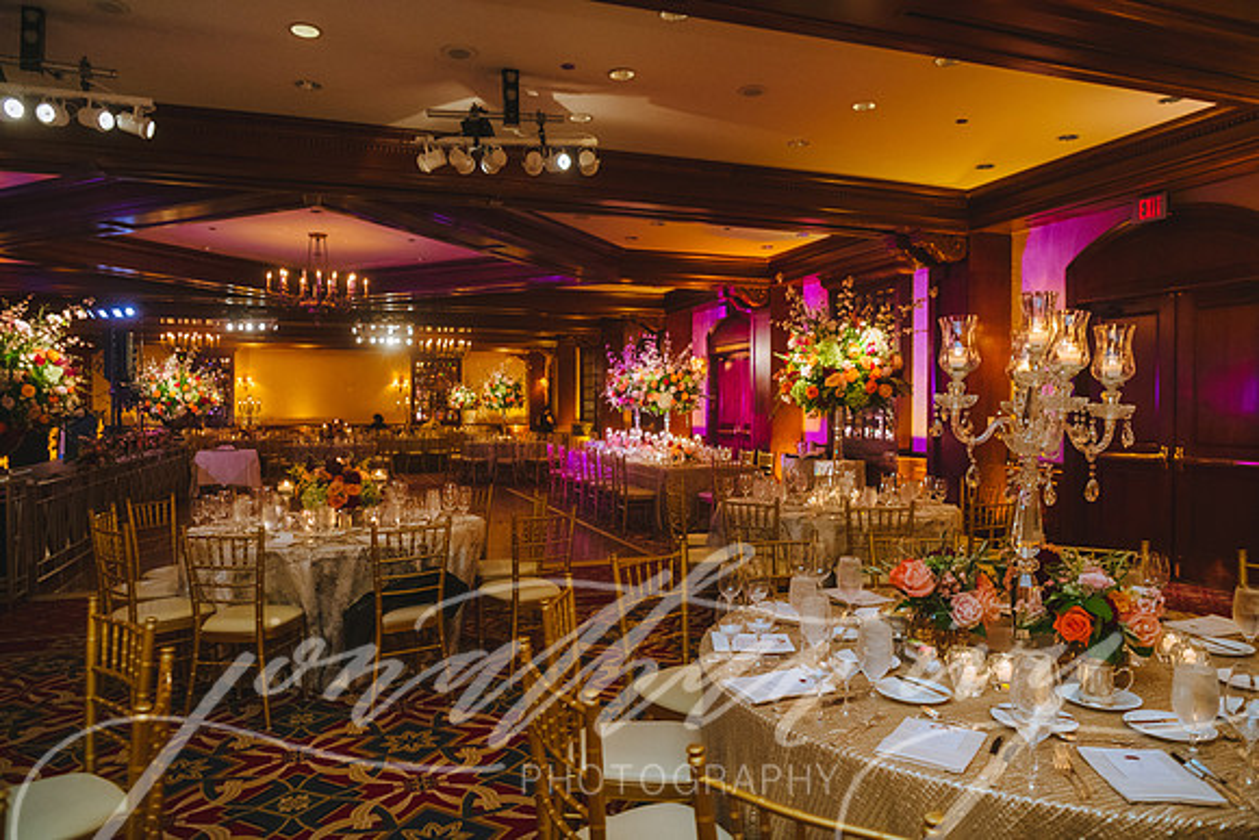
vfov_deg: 53.2
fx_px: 839
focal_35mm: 24
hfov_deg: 73.7
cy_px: 420
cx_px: 630
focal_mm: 24
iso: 2000
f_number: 3.5
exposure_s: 1/60
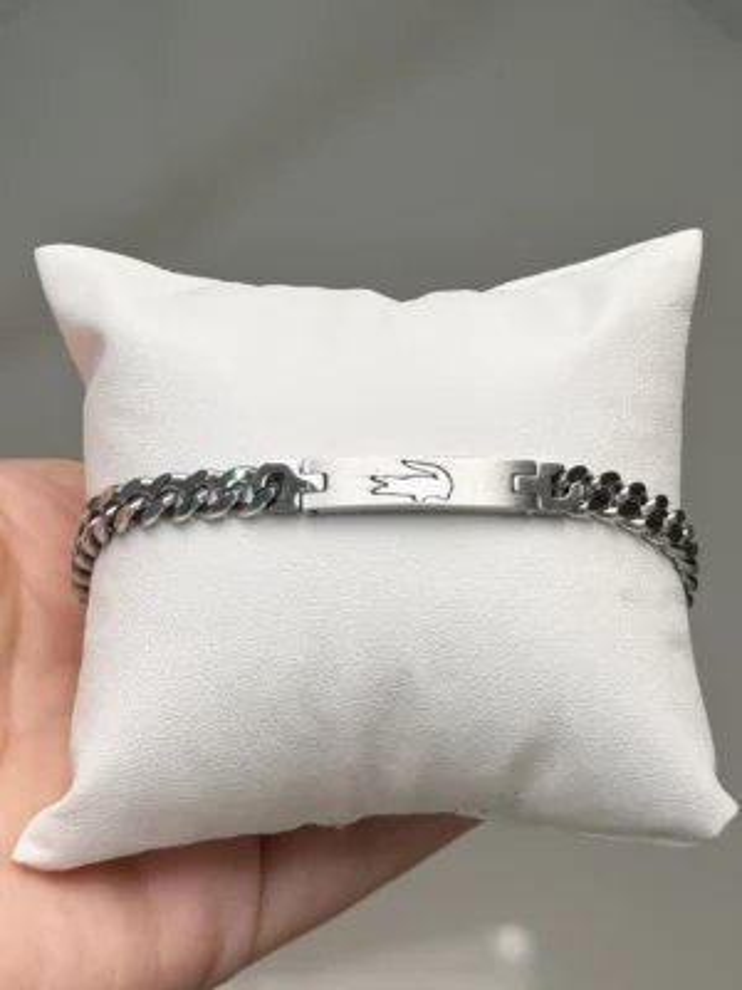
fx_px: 1372
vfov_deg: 39.7
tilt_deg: -62.7
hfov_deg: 30.3
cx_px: 371
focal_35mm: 48
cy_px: 495
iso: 80
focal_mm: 6.76
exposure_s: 1/561
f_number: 1.78
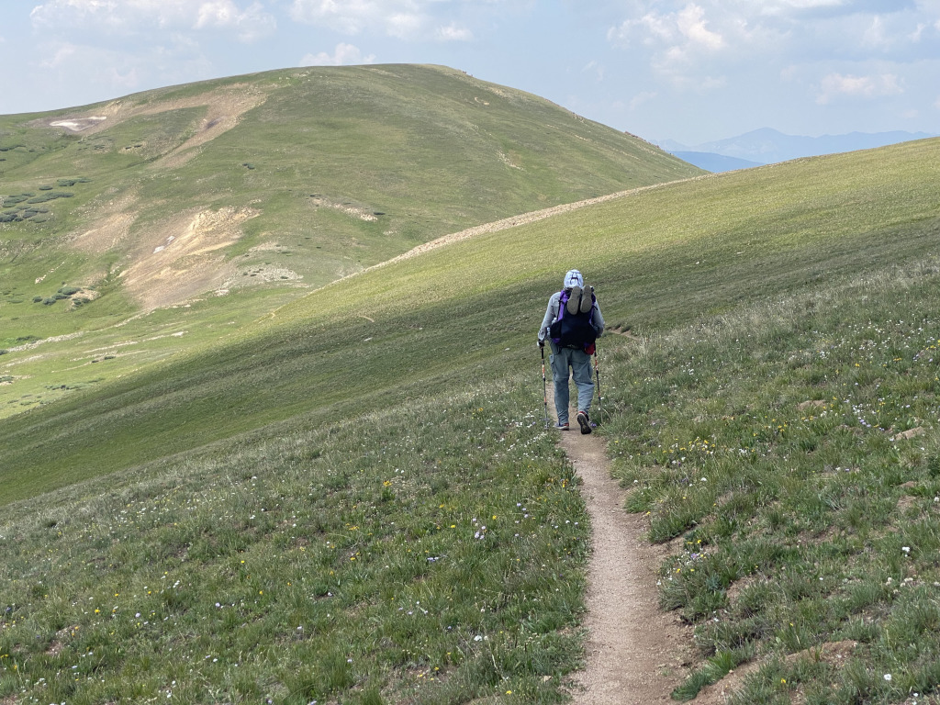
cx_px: 470
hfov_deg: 36.8
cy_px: 352
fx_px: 1412
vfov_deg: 28.0
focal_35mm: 52
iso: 20
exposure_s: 1/1370
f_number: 2
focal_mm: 6
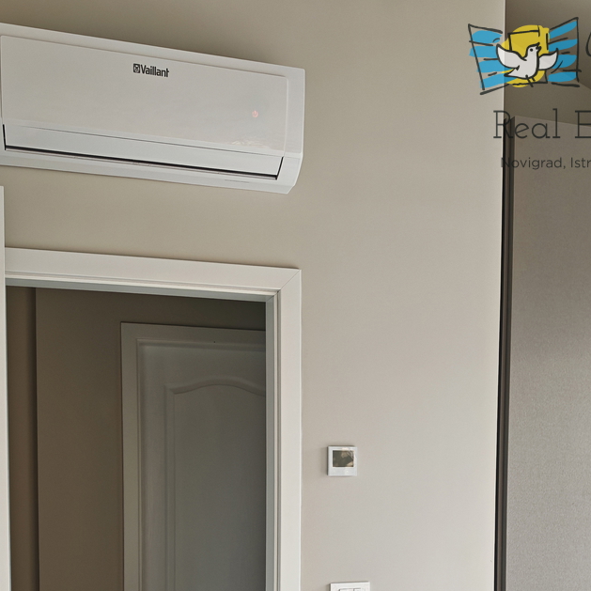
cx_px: 341
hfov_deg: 40.8
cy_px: 501
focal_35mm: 41
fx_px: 792
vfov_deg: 38.8
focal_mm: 6.83
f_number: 2
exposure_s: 1/250
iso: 500
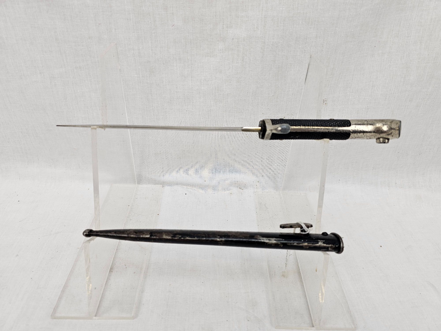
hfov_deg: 73.9
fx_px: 293
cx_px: 220
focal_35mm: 23
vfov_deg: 58.9
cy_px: 166
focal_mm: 6.3
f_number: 1.7
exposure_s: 1/100
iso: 40
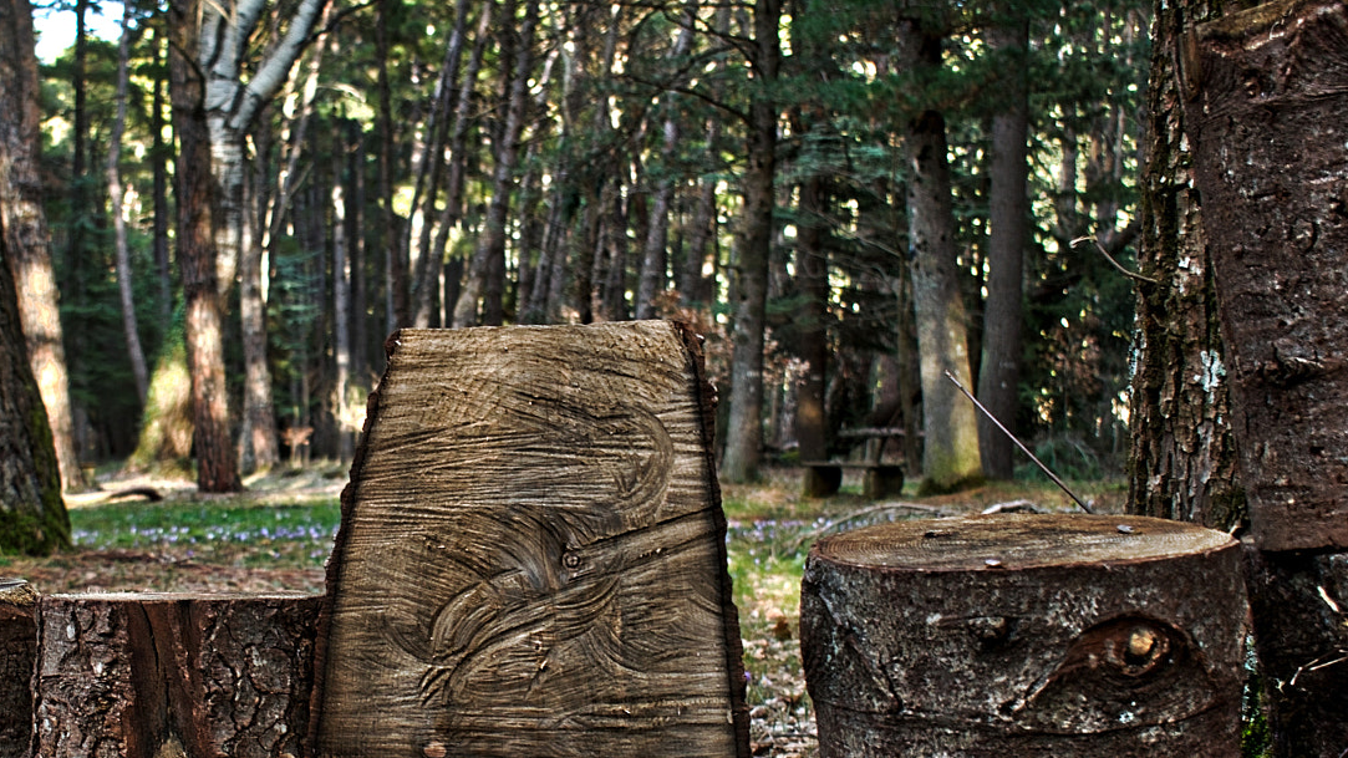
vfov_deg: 18.4
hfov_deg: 32.1
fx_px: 2323
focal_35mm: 65
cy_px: 545
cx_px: 432
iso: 100
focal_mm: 28
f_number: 4.2
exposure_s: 1/15
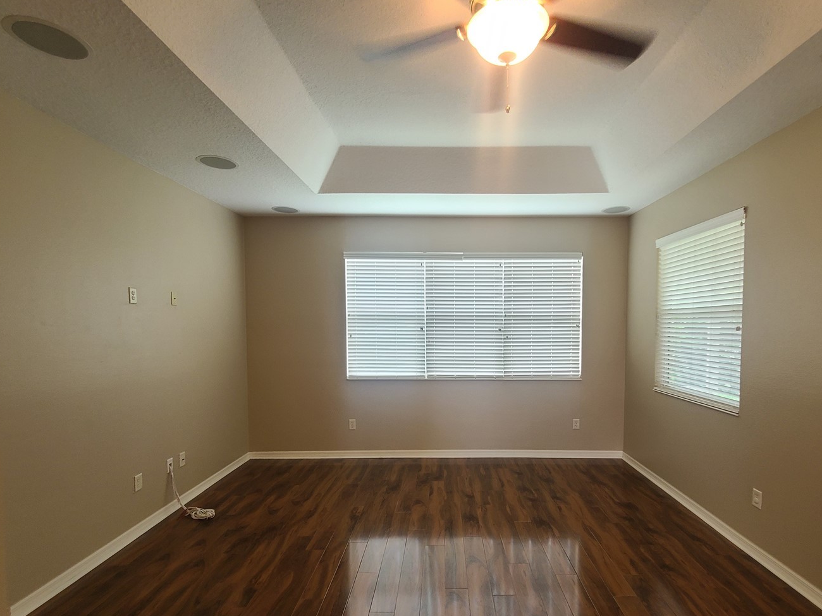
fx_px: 380
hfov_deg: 94.3
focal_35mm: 16
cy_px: 344
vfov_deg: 77.8
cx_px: 446
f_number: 2.2
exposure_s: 1/60
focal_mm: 2.2
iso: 160
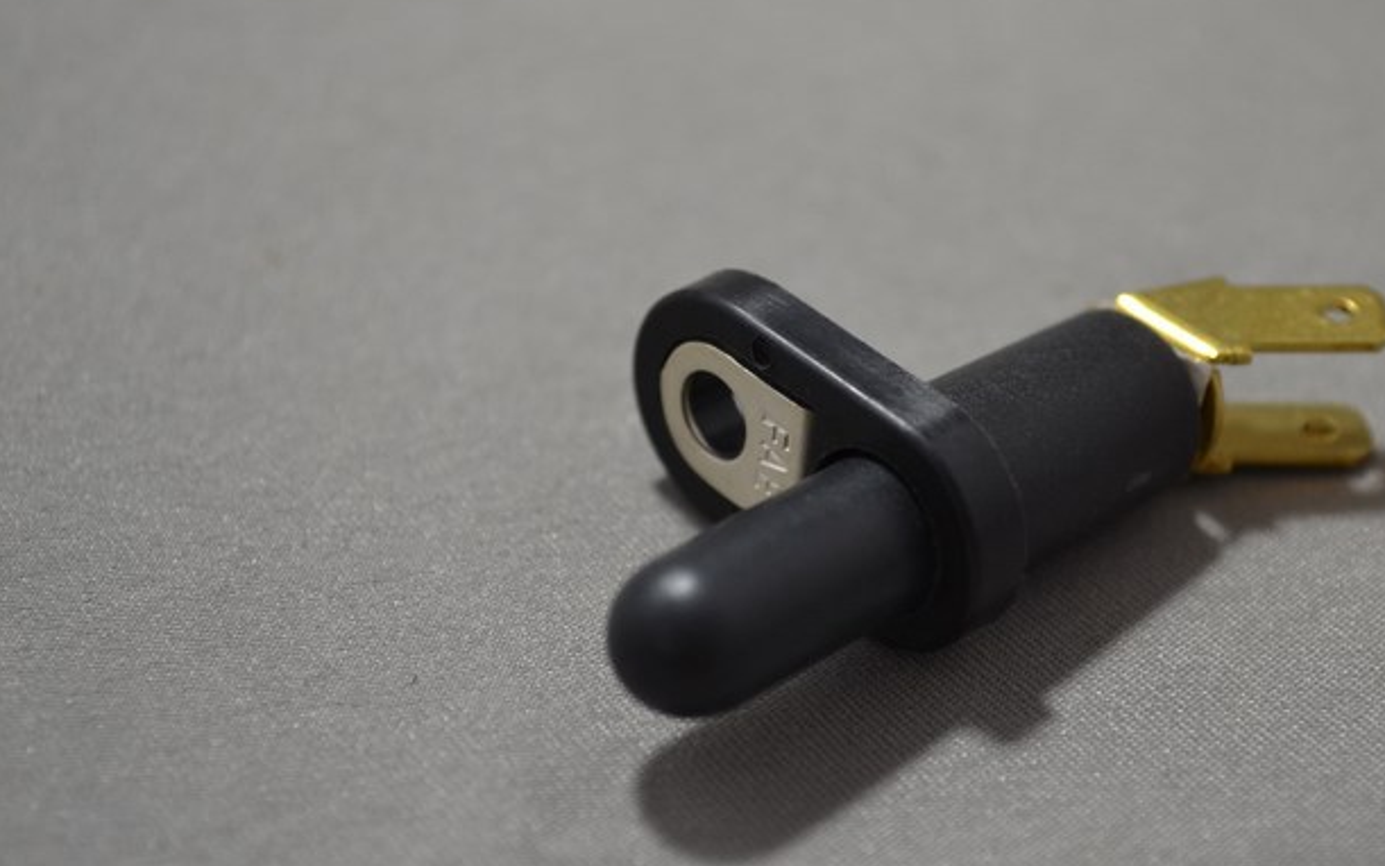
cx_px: 861
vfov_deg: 15.5
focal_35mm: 84
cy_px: 425
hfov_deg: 24.6
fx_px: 3171
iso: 400
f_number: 5.3
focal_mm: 42
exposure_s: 1/30
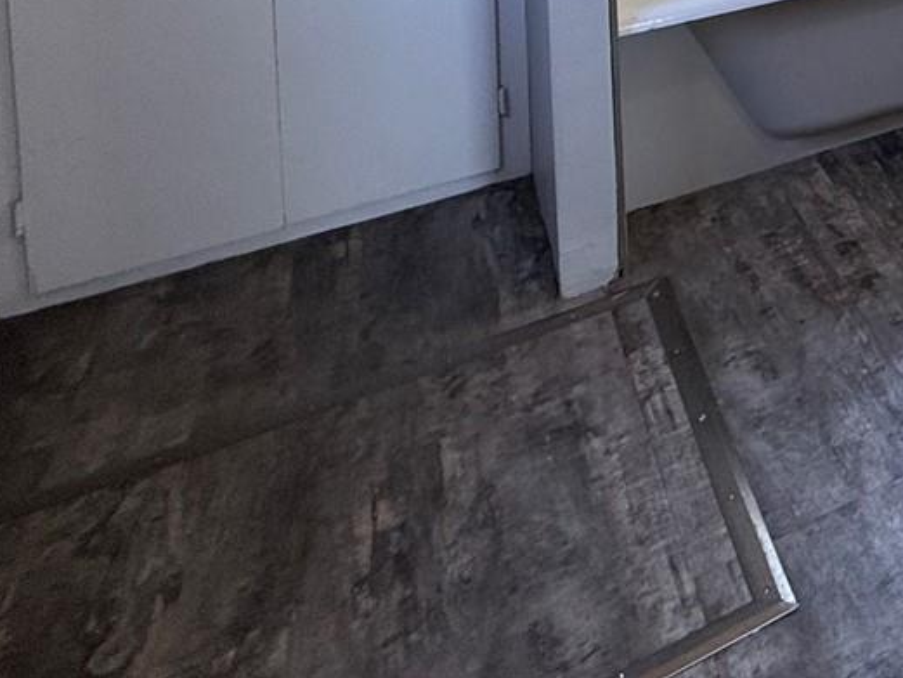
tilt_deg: -3.6
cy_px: -359
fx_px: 1122
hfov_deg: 31.9
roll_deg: -0.7
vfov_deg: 25.0
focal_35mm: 43
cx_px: 1208
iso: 80
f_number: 2.2
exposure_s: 1/99
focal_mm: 2.22
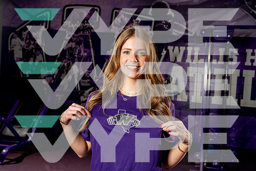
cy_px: 86
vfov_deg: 26.6
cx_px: 128
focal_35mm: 51
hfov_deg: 39.1
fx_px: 361
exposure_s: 1/250
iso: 100
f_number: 8
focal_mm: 47
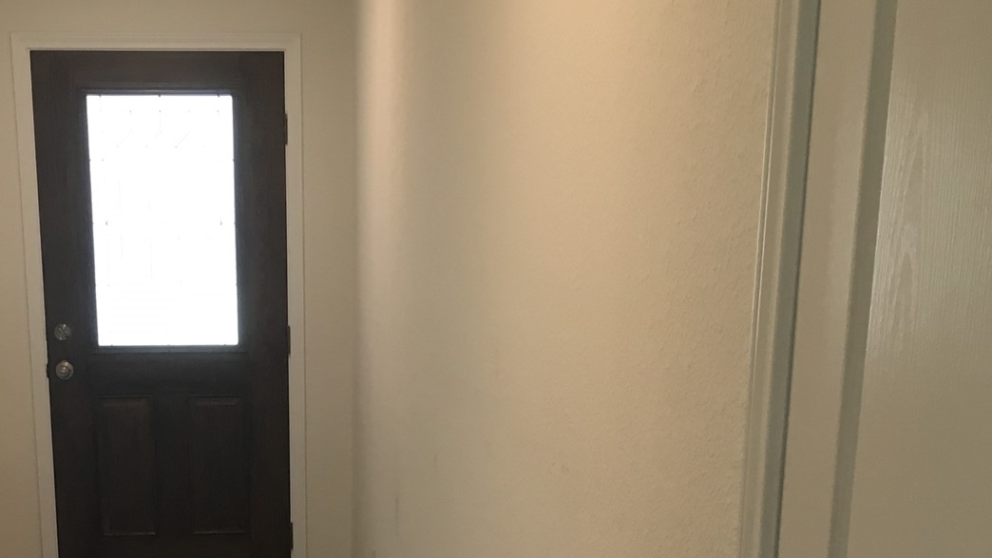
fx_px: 1631
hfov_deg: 33.5
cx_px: 327
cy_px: 709
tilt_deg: -15.9
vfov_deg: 18.2
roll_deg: +0.2
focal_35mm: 62
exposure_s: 1/30
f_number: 2.2
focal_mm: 4.15
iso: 50
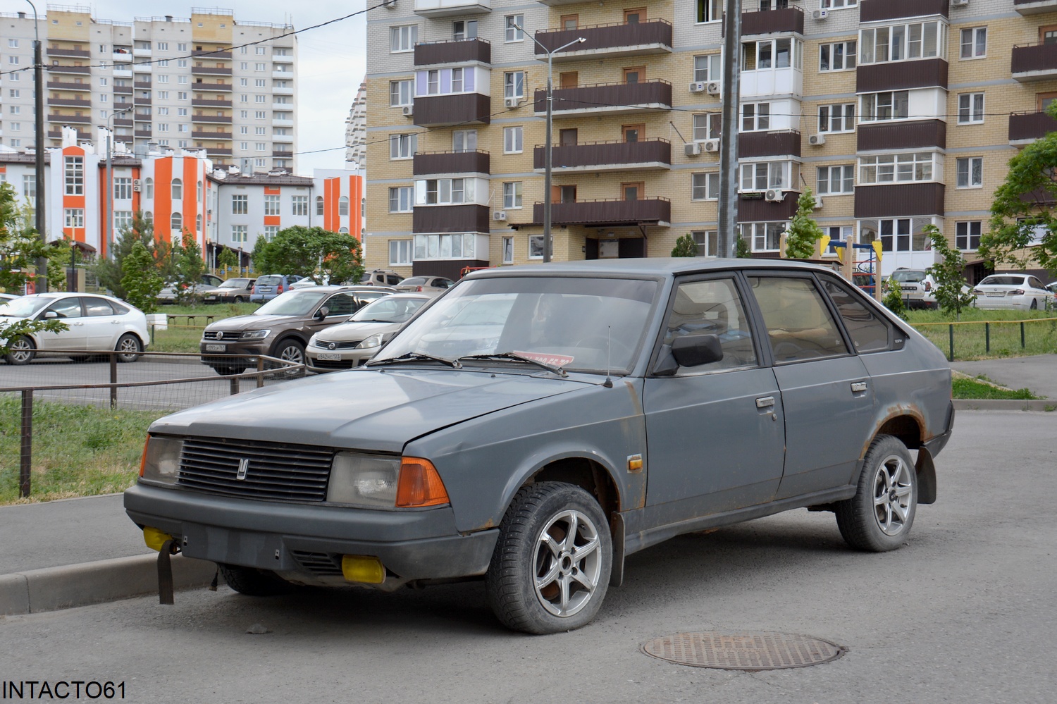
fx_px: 1673
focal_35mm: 57
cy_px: 352
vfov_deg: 23.8
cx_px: 528
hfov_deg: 35.1
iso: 200
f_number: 7.1
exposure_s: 1/200
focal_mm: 38
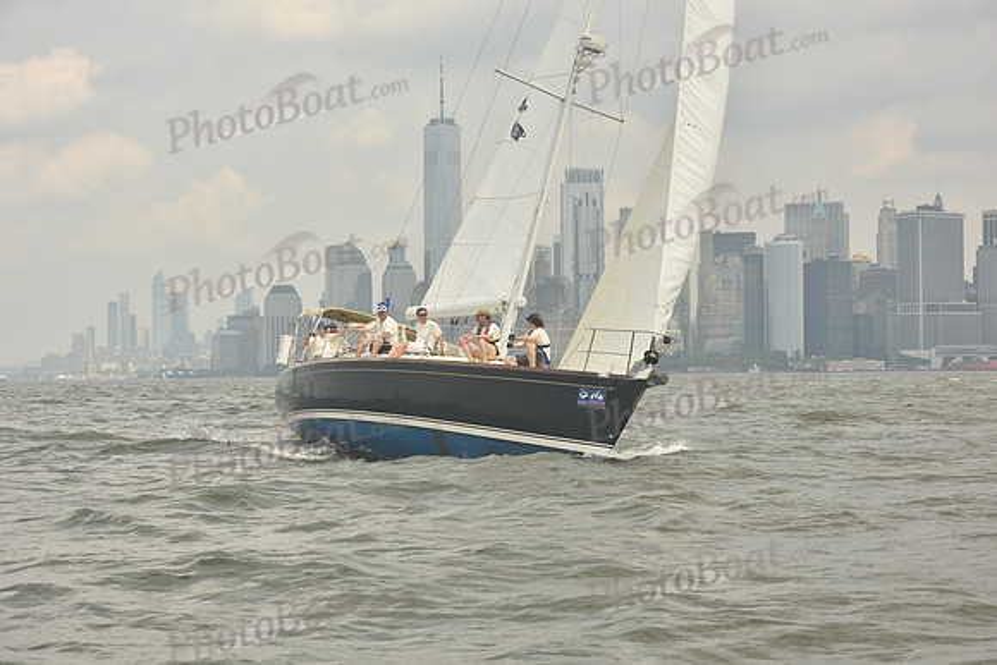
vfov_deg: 15.9
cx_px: 498
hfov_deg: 23.6
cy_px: 332
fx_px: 2382
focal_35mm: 86
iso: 250
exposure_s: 1/800
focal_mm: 86
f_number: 8
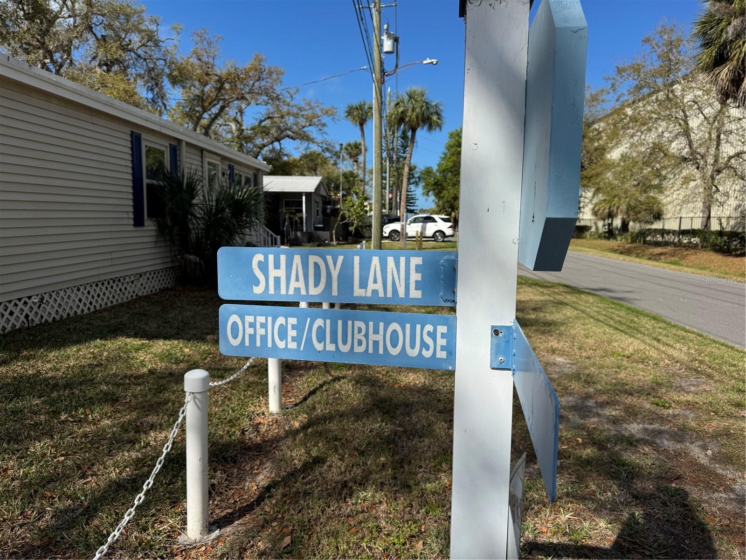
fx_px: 517
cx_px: 373
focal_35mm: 24
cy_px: 280
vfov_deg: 56.8
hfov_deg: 71.6
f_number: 1.78
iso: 80
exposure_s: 1/7092
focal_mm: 6.76
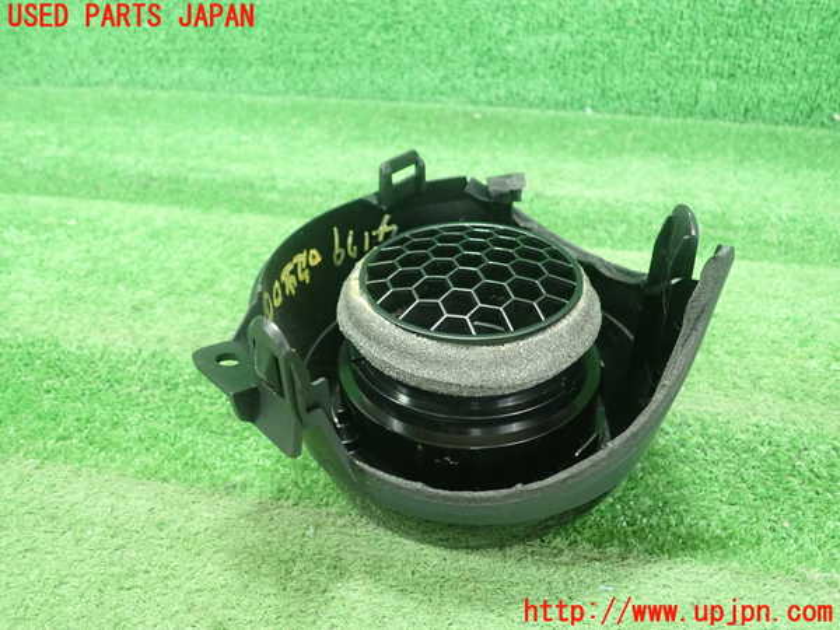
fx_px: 728
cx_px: 420
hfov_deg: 60.0
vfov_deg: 46.8
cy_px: 315
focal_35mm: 30
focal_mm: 5.5
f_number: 2.3
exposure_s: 1/100
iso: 800
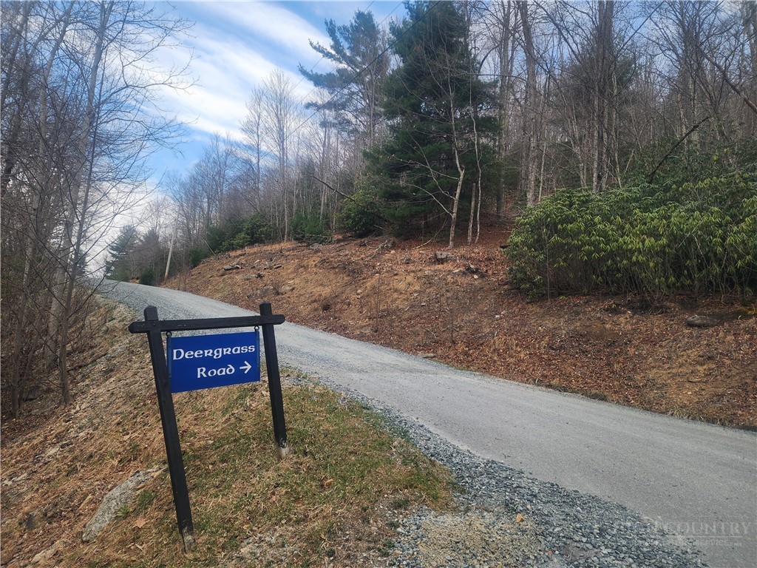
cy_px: 284
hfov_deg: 73.9
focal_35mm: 23
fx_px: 503
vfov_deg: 58.9
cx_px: 378
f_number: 1.8
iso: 12
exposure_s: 1/609
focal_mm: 6.4
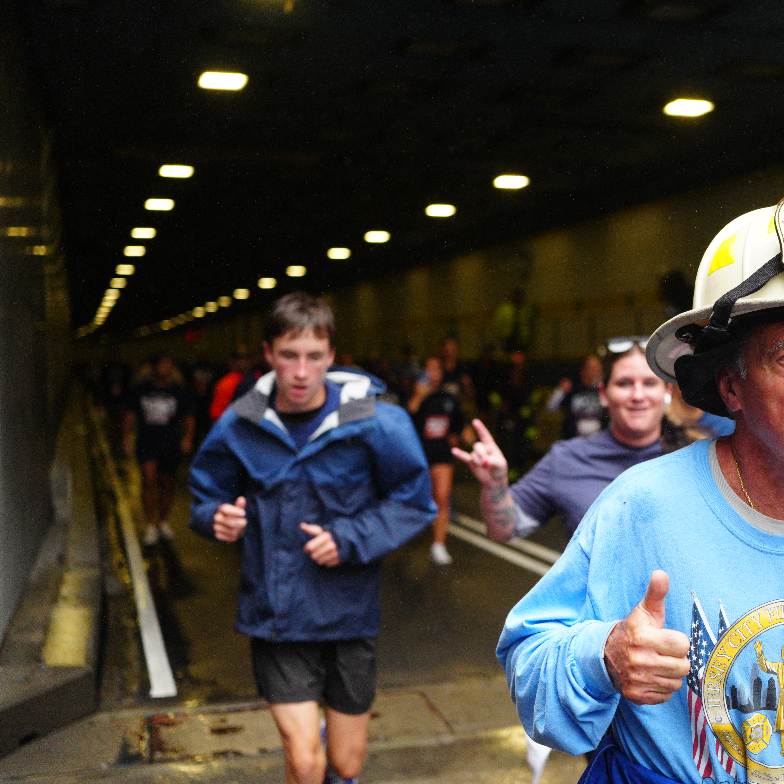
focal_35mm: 55
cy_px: 410
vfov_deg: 31.1
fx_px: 1409
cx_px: 575
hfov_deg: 30.6
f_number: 2.8
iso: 2500
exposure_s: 1/1250
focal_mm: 41
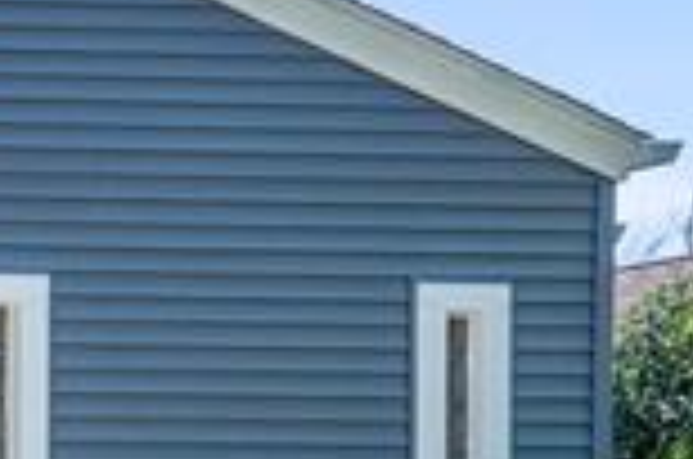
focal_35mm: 103
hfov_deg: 11.2
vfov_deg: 12.8
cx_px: -1426
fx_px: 1972
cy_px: 598
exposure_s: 1/800
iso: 500
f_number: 8
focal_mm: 15.4
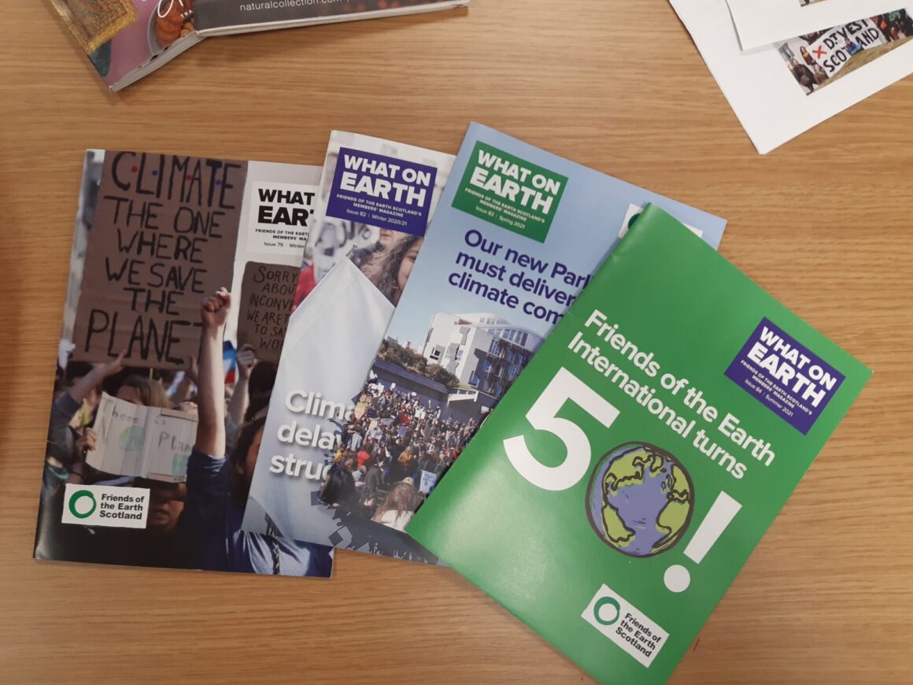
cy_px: 342
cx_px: 456
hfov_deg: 67.3
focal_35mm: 26
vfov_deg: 53.1
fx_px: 686
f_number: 1.7
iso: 80
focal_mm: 3.92
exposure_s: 1/50
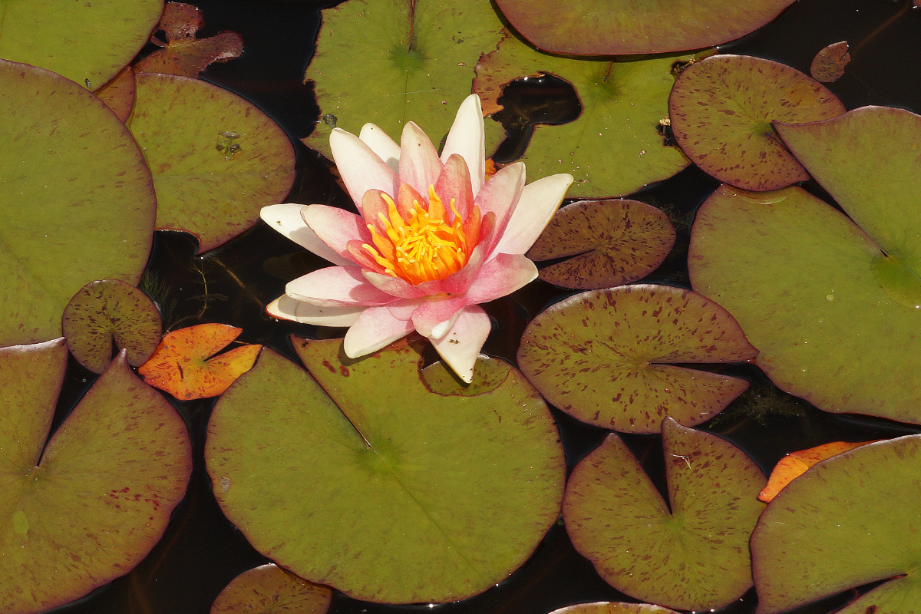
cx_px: 460
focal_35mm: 150
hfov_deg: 13.7
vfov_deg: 9.1
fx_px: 3837
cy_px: 307
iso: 200
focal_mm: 100
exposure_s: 1/160
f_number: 13
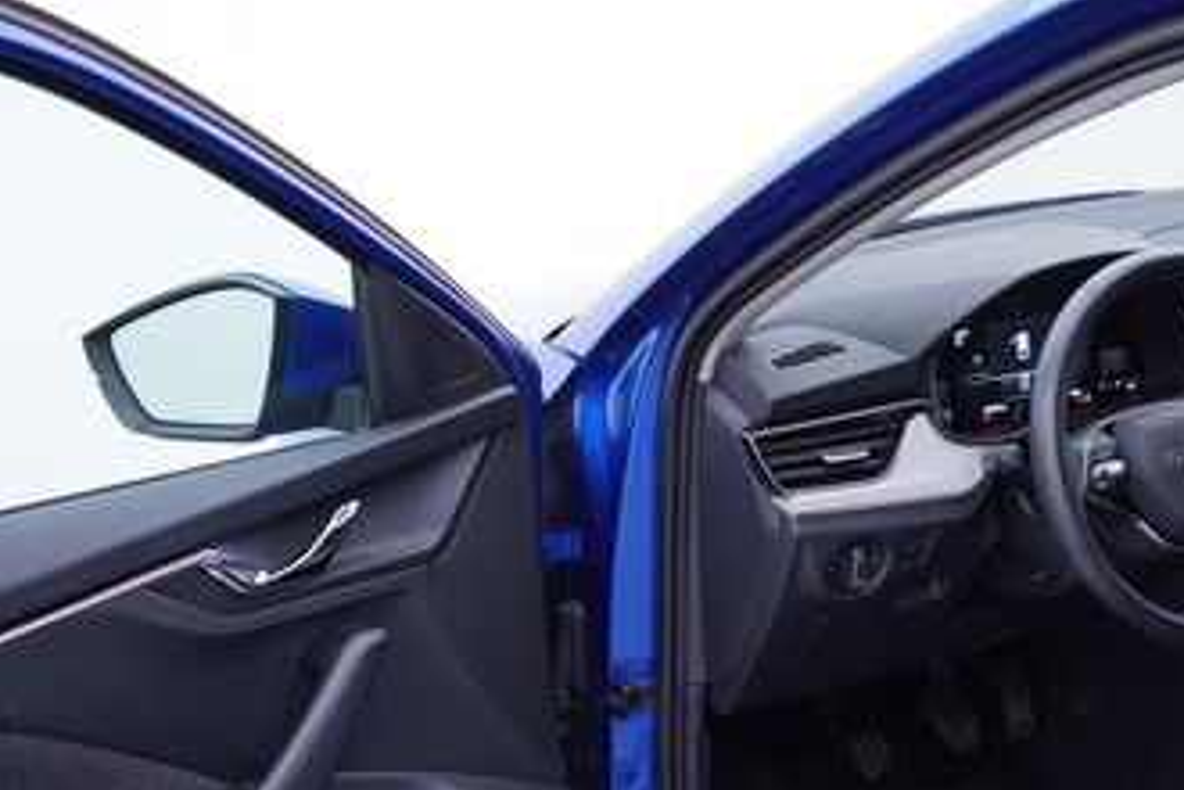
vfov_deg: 22.3
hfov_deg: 33.0
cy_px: 655
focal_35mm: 60
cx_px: 811
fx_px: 1973
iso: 125
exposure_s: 1/40
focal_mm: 24
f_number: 2.8
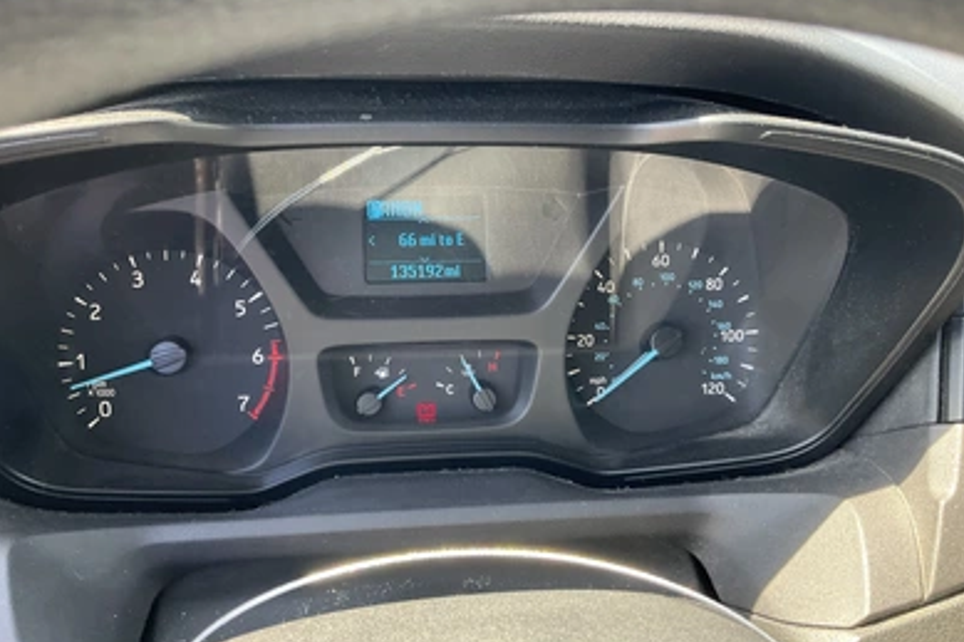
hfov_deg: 60.3
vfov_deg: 42.3
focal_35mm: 31
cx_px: 471
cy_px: 335
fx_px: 830
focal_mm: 3
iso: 64
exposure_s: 1/101
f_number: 1.8
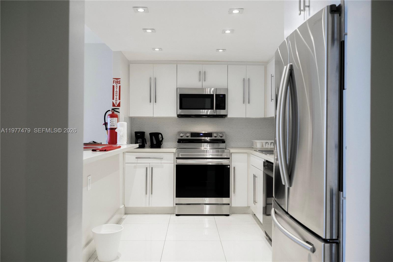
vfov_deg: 46.4
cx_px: 196
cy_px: 131
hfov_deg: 65.5
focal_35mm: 28
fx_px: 306
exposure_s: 1/40
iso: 800
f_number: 5.6
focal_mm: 28
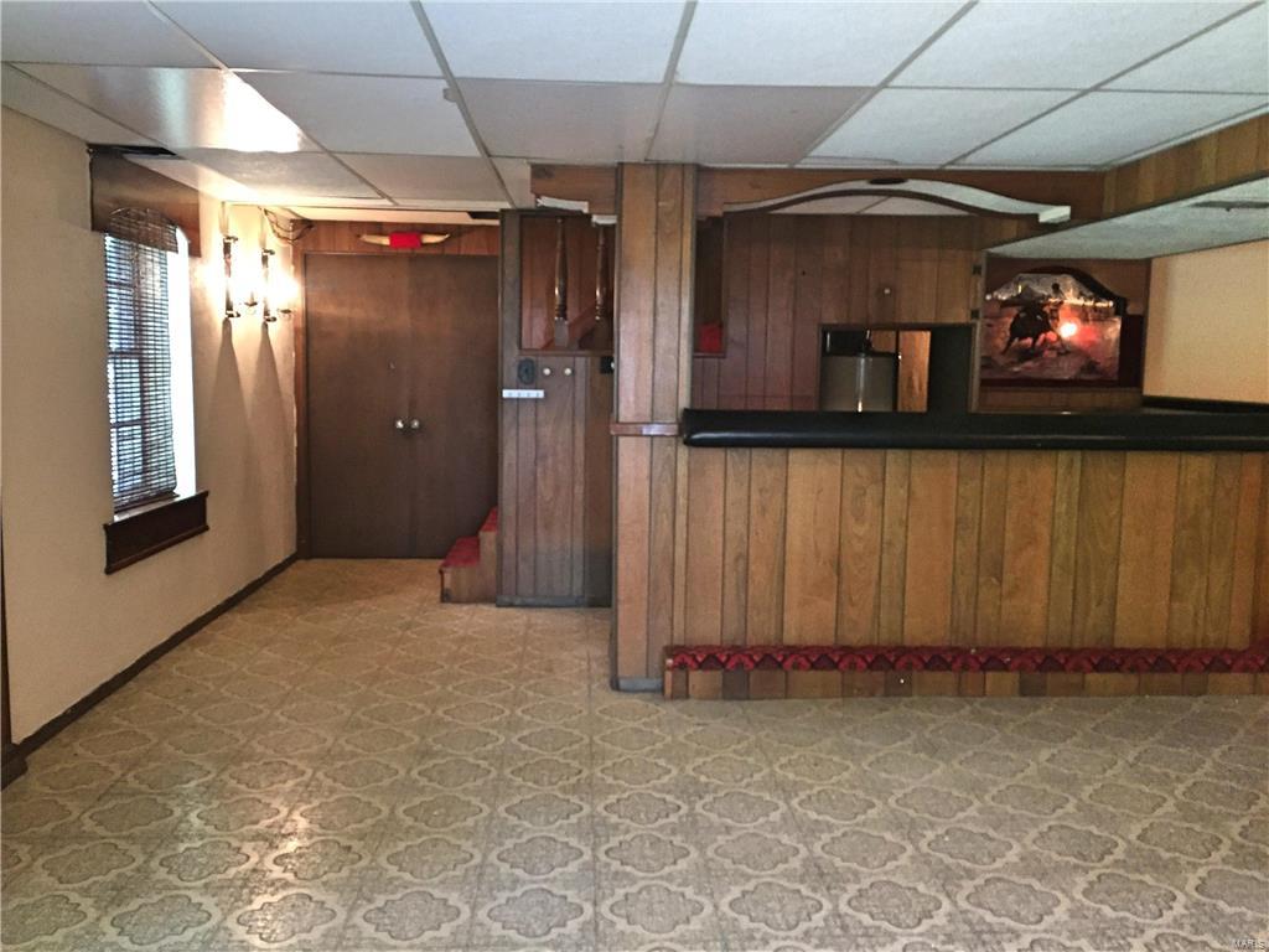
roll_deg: -1.0
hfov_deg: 61.7
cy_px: 476
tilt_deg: -4.4
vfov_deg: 48.2
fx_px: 1063
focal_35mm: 29
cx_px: 634
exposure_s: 1/20
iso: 250
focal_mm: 4.15
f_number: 2.2
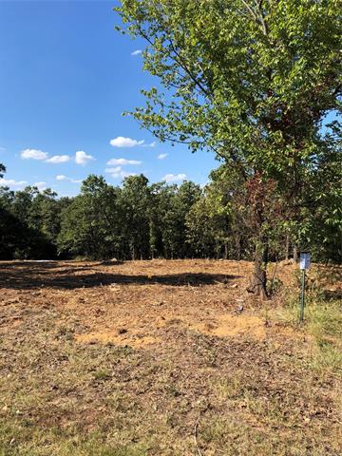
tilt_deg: +0.0
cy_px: 228
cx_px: 171
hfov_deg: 49.7
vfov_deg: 63.4
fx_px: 369
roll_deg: +0.3
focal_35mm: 28
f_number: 1.8
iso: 20
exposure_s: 1/1263
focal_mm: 3.99
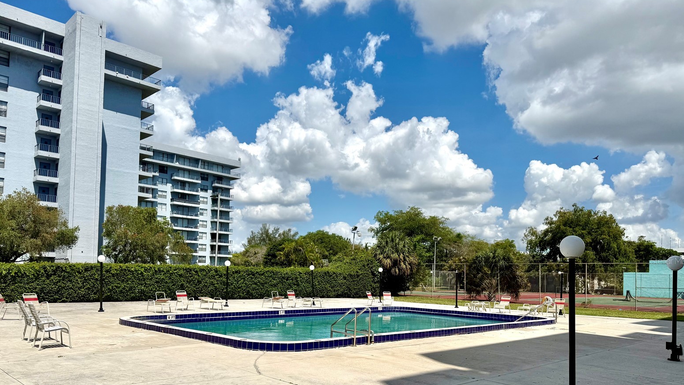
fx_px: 490
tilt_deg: +2.2
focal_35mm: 27
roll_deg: -1.4
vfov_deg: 42.3
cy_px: 260
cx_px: 339
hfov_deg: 69.8
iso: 80
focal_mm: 6.76
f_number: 1.78
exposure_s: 1/11905
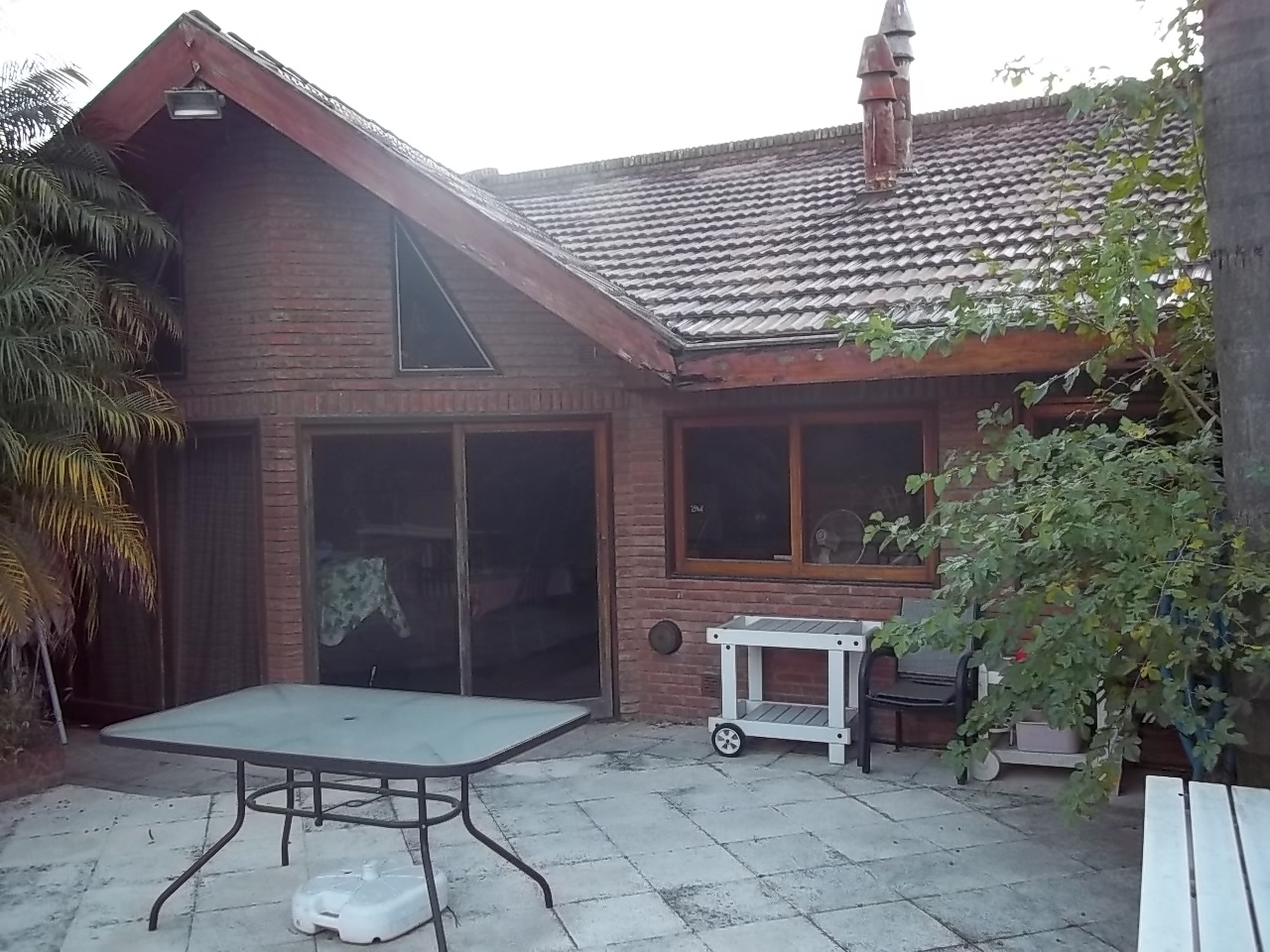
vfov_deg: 44.2
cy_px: 476
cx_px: 635
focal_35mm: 32
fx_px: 1174
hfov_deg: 56.8
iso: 80
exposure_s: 1/60
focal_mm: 5.7
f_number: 2.9
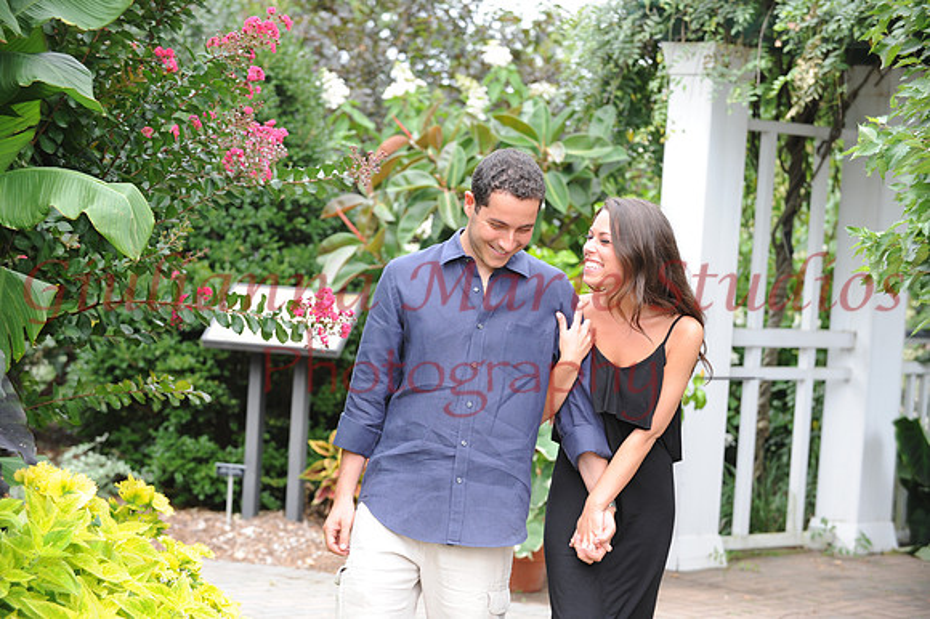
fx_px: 2530
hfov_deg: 20.8
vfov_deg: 13.9
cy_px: 310
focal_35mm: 98
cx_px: 465
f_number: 5.6
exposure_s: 1/125
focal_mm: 98
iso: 500
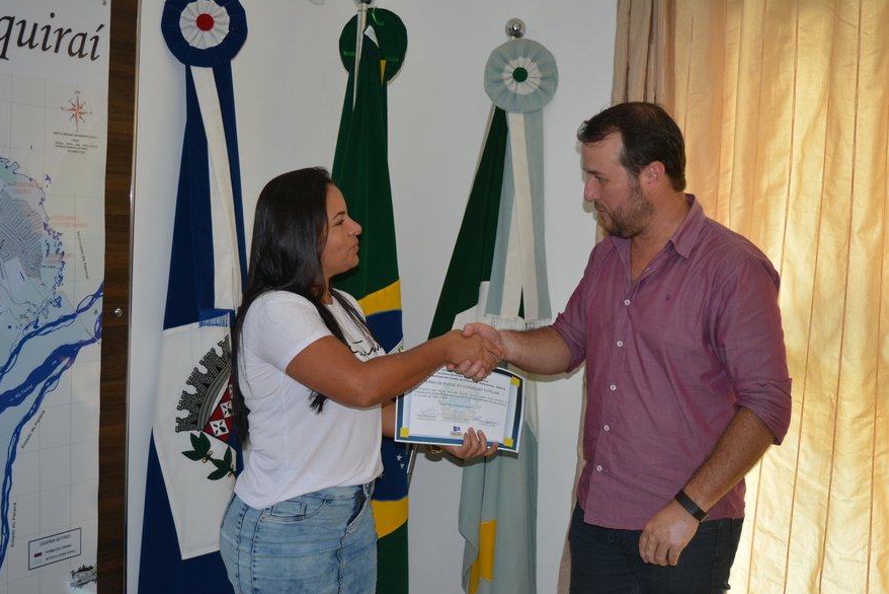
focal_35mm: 40
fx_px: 988
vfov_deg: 33.4
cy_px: 304
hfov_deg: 48.4
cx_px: 435
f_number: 4
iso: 400
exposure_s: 1/125
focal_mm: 26
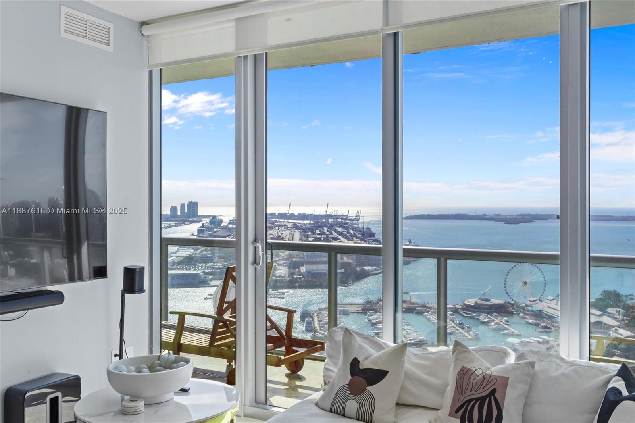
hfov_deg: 54.4
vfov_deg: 37.8
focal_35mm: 35
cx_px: 318
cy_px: 212
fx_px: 617
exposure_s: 1/15
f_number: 14
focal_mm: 35
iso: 250
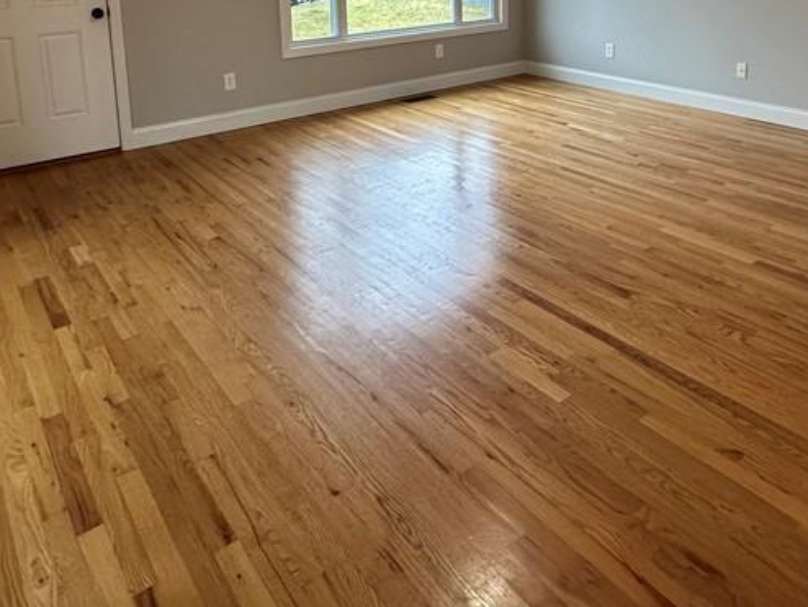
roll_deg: +0.6
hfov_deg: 61.4
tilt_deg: -9.4
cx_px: 456
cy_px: 49
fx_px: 677
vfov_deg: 43.6
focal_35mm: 29
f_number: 2.2
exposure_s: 1/120
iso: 200
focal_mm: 2.22
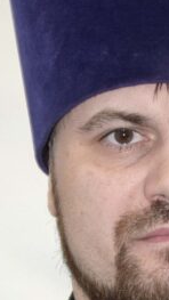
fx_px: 1951
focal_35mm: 245
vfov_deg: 8.6
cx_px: 180
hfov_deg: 4.9
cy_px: 415
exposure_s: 1/60
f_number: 4.8
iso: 800
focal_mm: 40
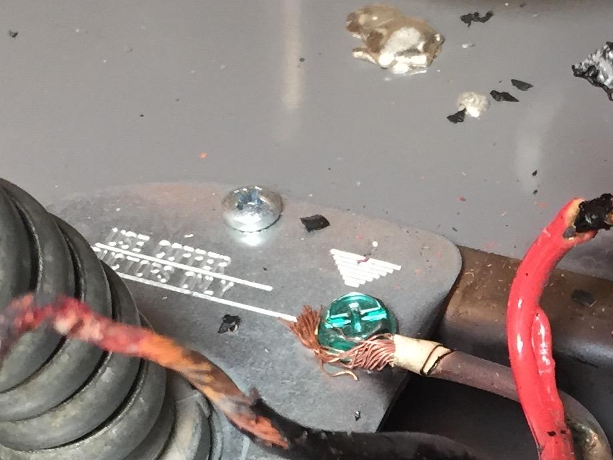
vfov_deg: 14.2
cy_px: 433
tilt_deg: -51.6
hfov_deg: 18.6
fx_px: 1824
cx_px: 608
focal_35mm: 103
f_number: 2.2
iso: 80
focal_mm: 4.15
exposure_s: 1/30
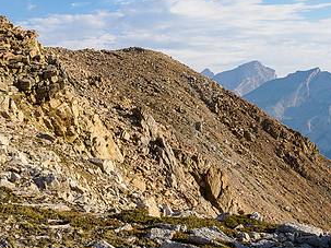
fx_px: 440
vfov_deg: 31.5
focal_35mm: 46
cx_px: 85
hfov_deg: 40.2
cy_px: 135
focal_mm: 12
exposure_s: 1/400
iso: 200
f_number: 8
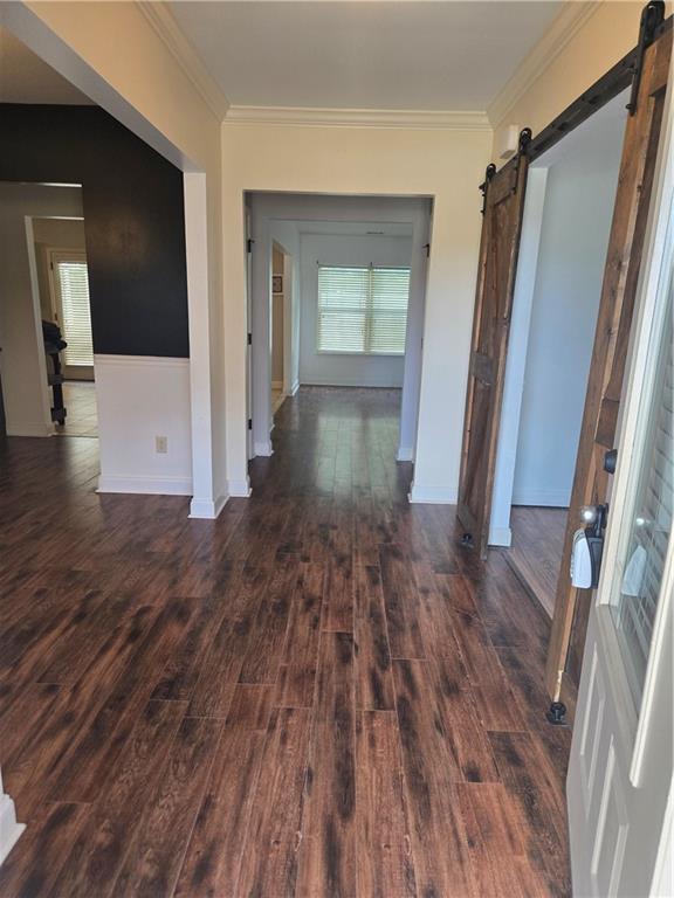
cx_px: 337
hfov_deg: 58.9
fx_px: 597
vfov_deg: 73.9
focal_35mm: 23
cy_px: 449
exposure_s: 1/120
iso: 100
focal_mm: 5.4
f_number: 1.8
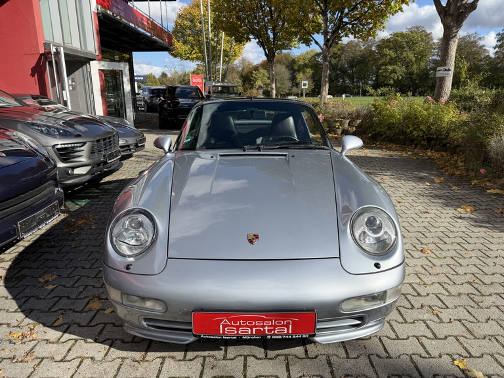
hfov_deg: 71.6
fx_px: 349
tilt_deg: -15.0
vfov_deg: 56.8
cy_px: 189
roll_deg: +1.1
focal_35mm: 24
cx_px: 252
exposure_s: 1/4673
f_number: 1.78
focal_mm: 6.76
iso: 100
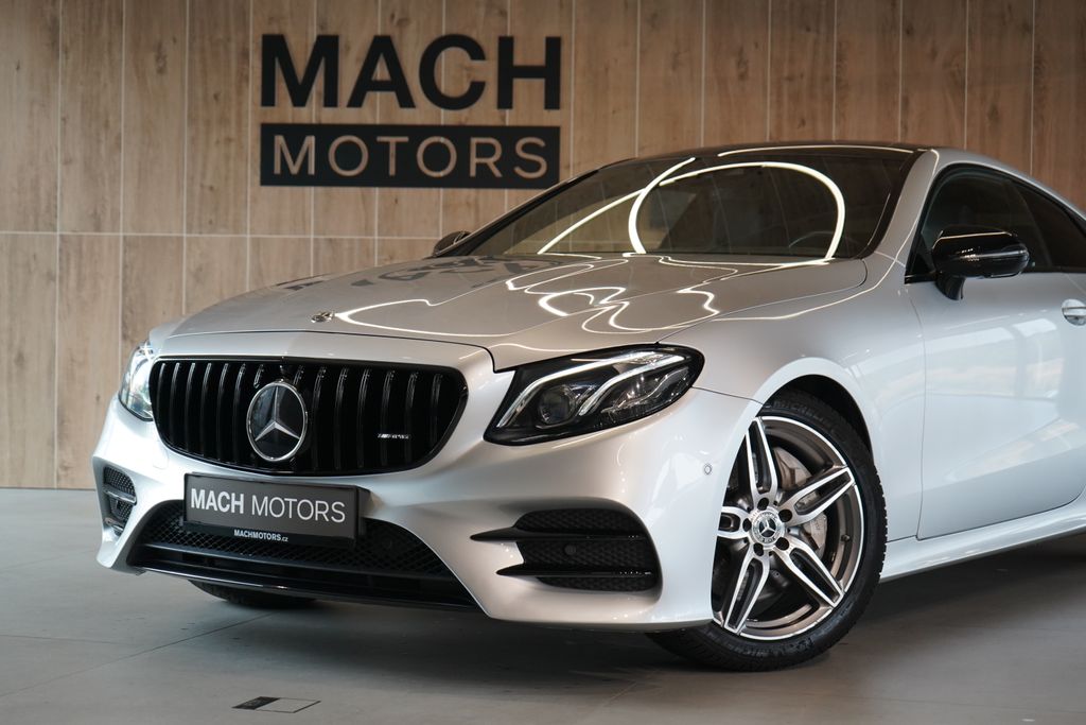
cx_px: 543
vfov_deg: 21.6
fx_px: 1901
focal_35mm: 63
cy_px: 362
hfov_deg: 31.9
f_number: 5.6
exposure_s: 1/160
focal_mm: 63
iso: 1600
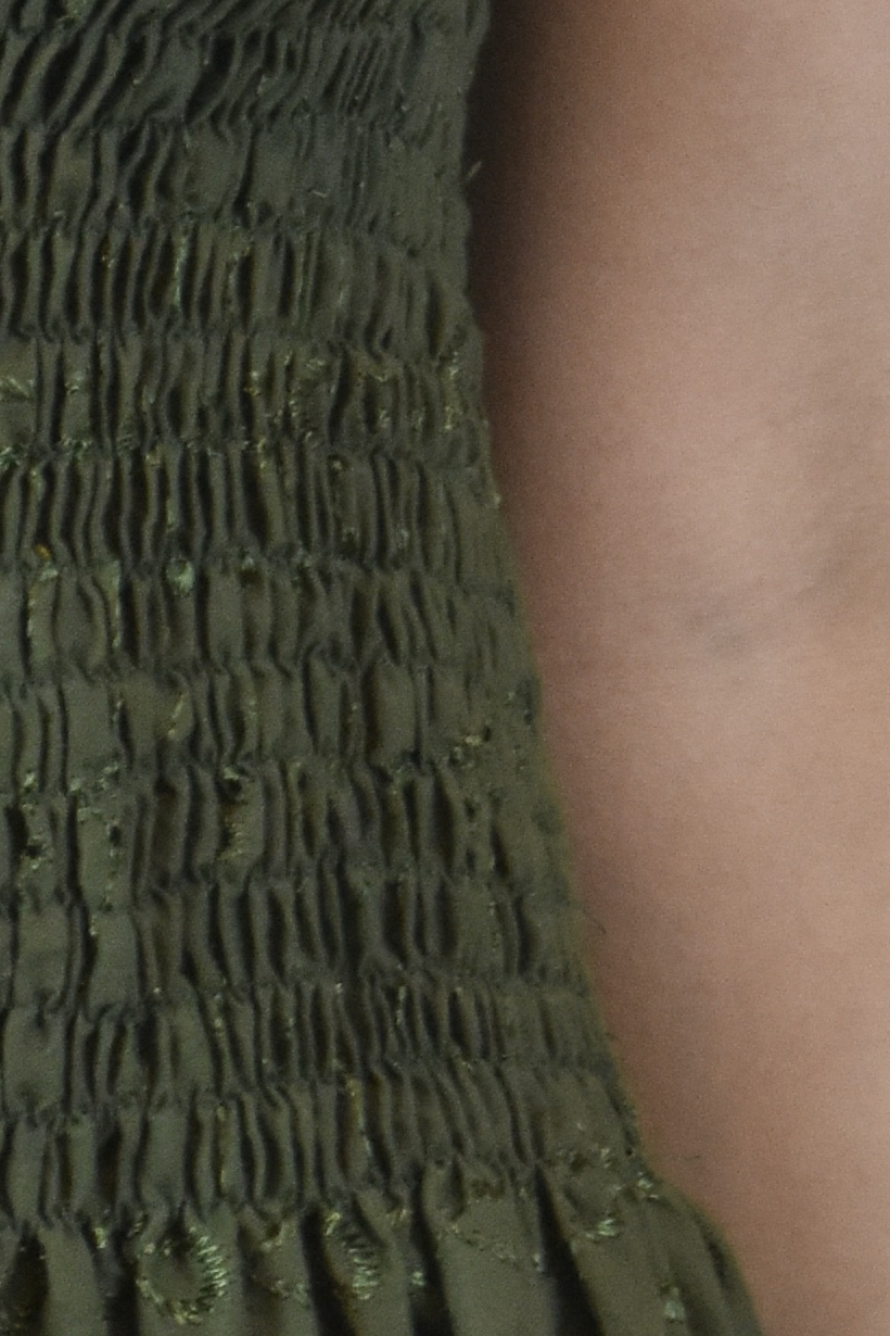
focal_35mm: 402
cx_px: -831
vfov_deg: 5.1
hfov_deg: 3.4
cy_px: 672
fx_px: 14923
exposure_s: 1/40
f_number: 16
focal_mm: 55
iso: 1600
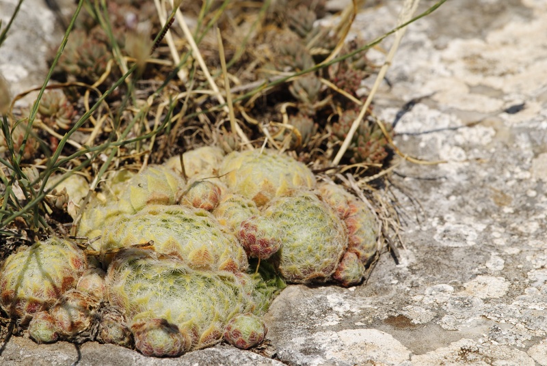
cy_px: 183
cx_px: 274
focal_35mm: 128
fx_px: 1940
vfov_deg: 10.8
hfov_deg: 16.0
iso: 100
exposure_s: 1/160
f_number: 14
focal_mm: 85
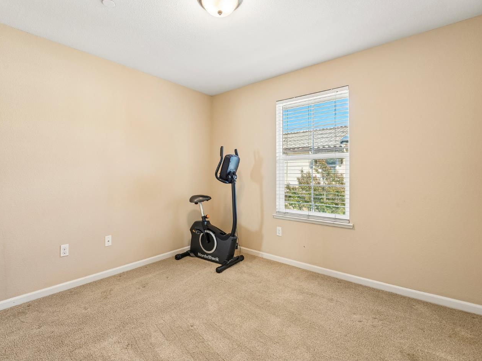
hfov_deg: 94.4
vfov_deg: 78.0
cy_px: 171
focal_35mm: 16
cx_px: 229
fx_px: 223
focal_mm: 14
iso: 640
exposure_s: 1/30
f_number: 8
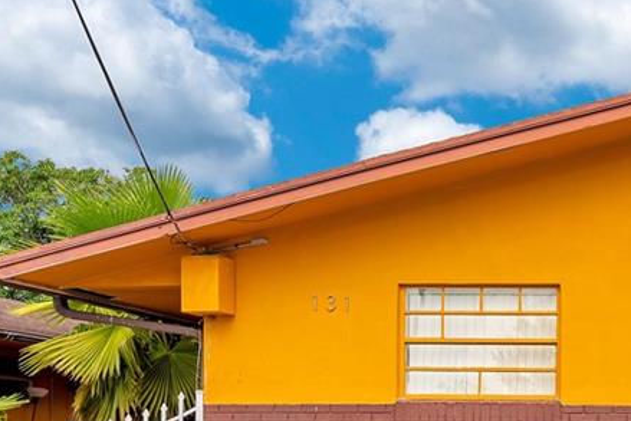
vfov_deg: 25.0
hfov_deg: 32.9
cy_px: 441
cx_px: 732
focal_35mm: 51
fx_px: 894
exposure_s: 1/500
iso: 100
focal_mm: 14
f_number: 5
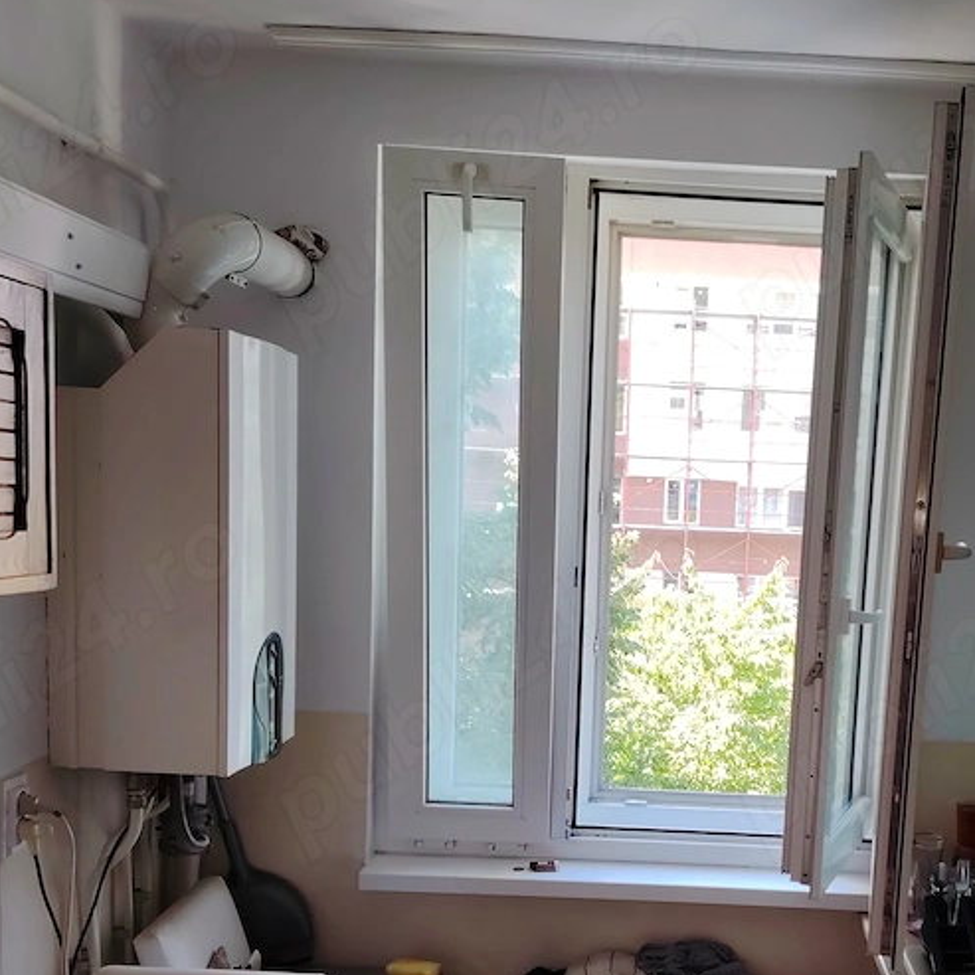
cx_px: 718
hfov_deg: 38.3
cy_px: 714
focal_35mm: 43
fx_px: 1370
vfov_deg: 38.3
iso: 142
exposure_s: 1/50
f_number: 1.75
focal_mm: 5.25
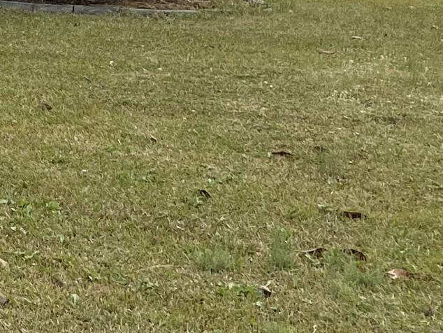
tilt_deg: +1.4
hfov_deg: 13.5
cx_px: -467
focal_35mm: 123
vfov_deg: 11.3
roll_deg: -1.1
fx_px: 1575
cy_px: -234
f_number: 1.6
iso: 32
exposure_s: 1/3559
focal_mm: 5.1
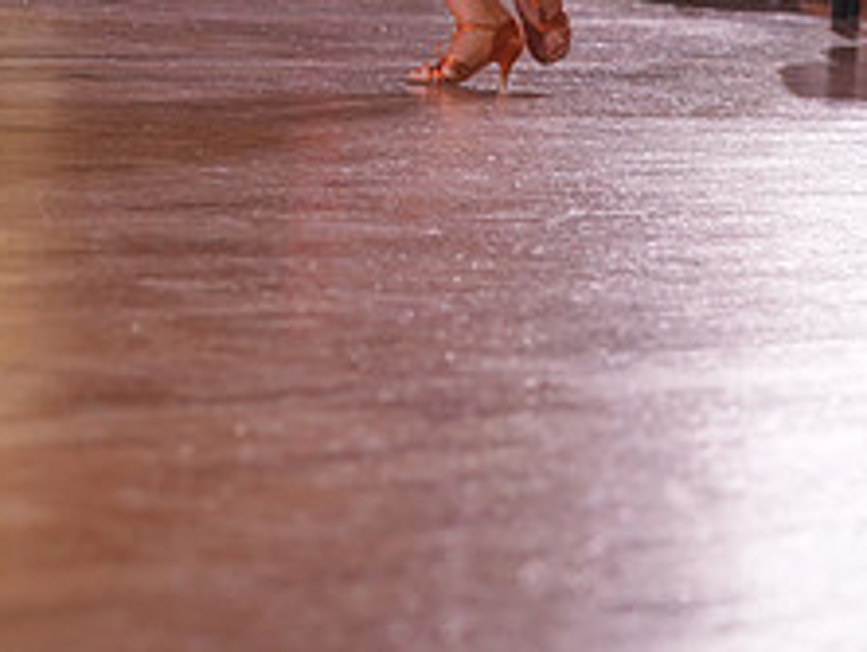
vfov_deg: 6.5
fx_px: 5667
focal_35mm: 226
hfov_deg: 8.7
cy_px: -429
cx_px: 139
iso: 1000
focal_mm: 90
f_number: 4
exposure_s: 1/400
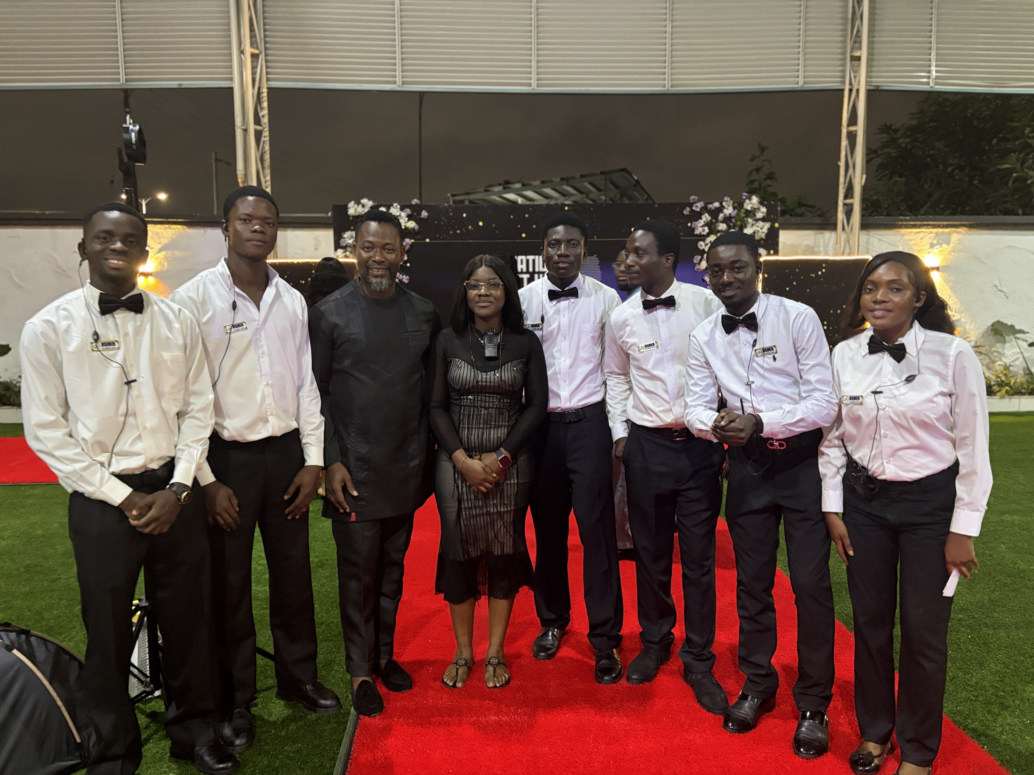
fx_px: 777
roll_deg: +0.3
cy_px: 388
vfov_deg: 53.1
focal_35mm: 26
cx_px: 517
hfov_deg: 67.3
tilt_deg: -10.6
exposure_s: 1/25
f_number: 1.6
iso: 500
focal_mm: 5.96
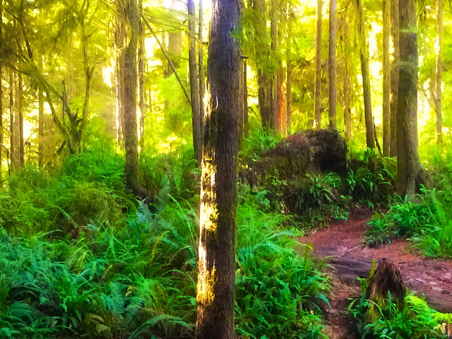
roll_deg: -1.7
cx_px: 259
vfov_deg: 19.6
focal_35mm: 72
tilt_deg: -0.4
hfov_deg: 27.0
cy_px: 367
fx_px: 940
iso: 80
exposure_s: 1/4
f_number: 2.2
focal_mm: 4.15
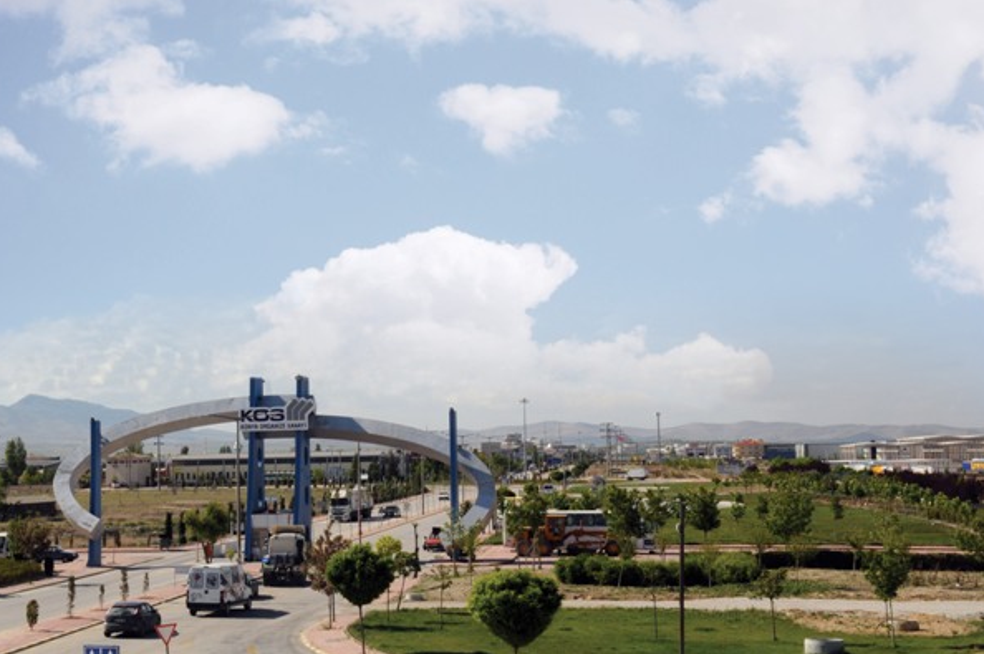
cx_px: 459
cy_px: 324
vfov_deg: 23.9
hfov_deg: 35.3
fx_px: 1544
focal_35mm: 57
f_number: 22
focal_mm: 35
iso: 400
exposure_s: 1/250
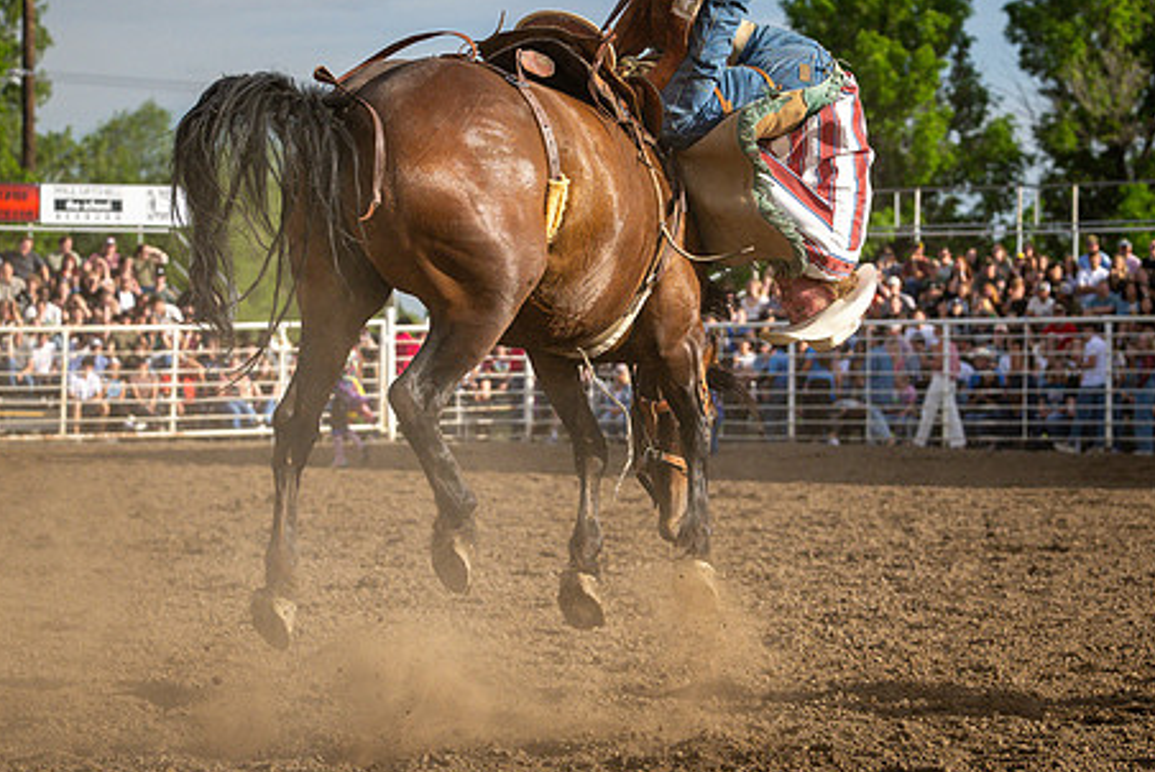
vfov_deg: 11.3
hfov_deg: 16.9
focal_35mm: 121
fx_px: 3884
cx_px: 696
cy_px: 419
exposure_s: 1/10000
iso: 800
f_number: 3.5
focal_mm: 70
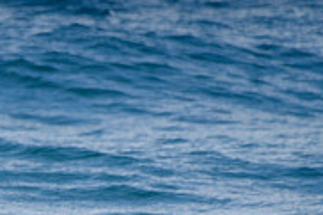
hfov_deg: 1.1
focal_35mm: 1956
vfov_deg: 0.7
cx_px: -235
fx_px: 17533
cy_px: 270
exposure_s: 1/2000
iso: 125
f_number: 5.6
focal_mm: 500
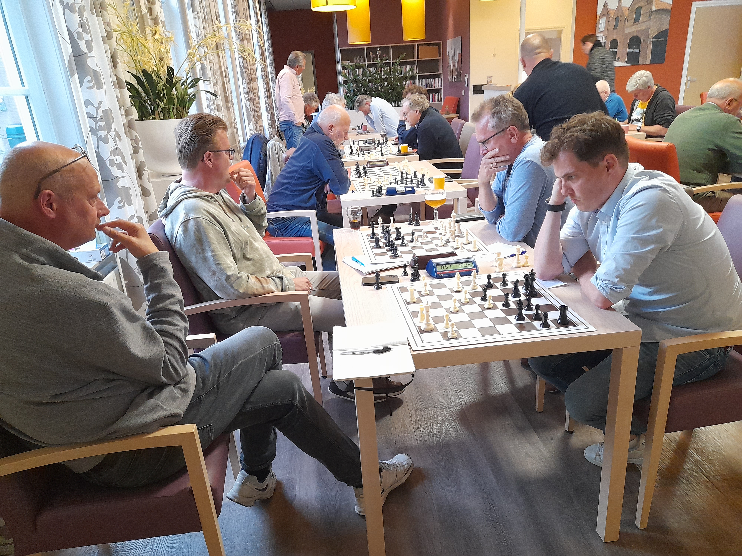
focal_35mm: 25
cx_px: 371
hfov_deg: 69.4
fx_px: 536
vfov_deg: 54.9
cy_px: 278
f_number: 2
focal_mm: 4.6
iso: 320
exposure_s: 1/33
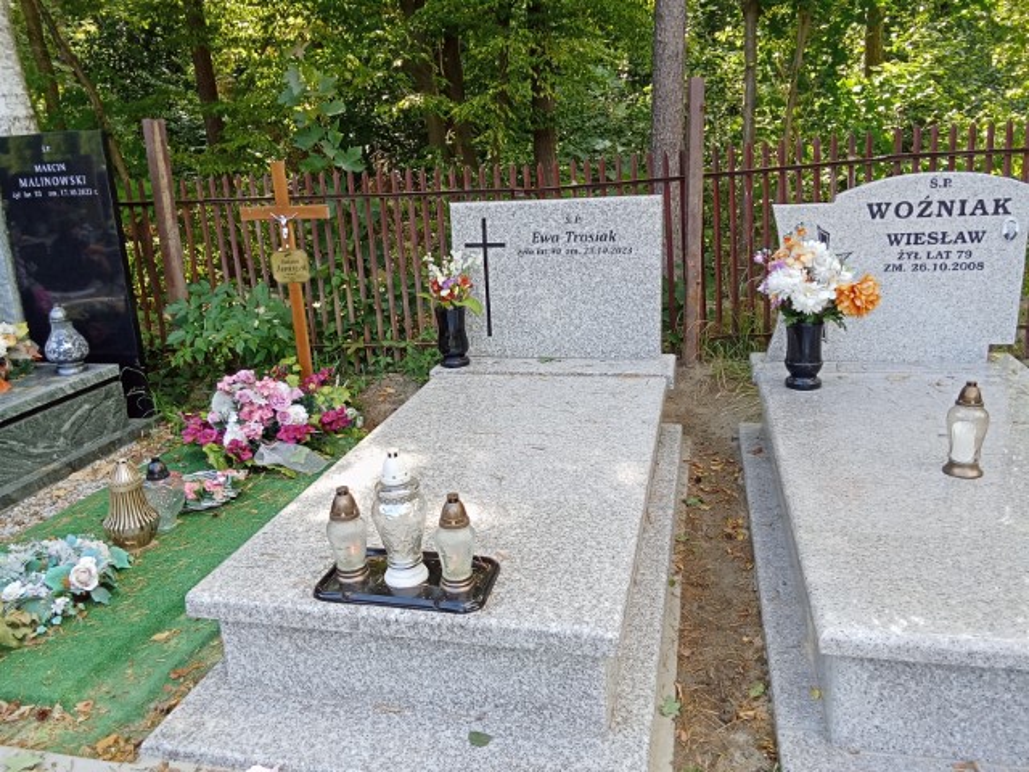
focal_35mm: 27
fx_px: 803
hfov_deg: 65.3
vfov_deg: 51.4
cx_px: 514
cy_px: 386
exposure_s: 1/155
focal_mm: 2.79
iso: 103
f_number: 2
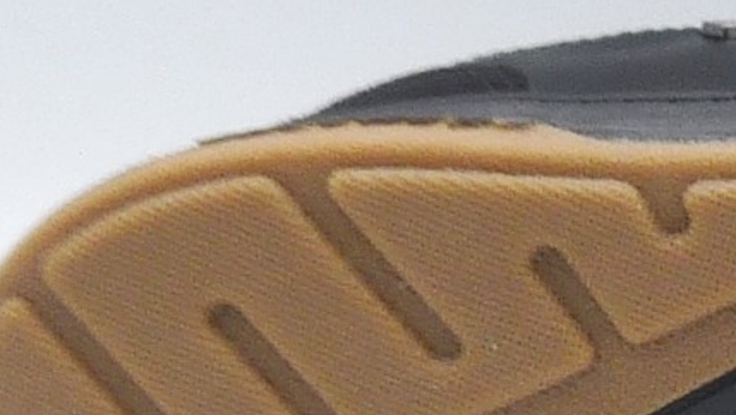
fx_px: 4043
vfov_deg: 5.9
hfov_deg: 10.0
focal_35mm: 207
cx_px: 1148
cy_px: 449
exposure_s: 1/160
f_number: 4
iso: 100
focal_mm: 5.1
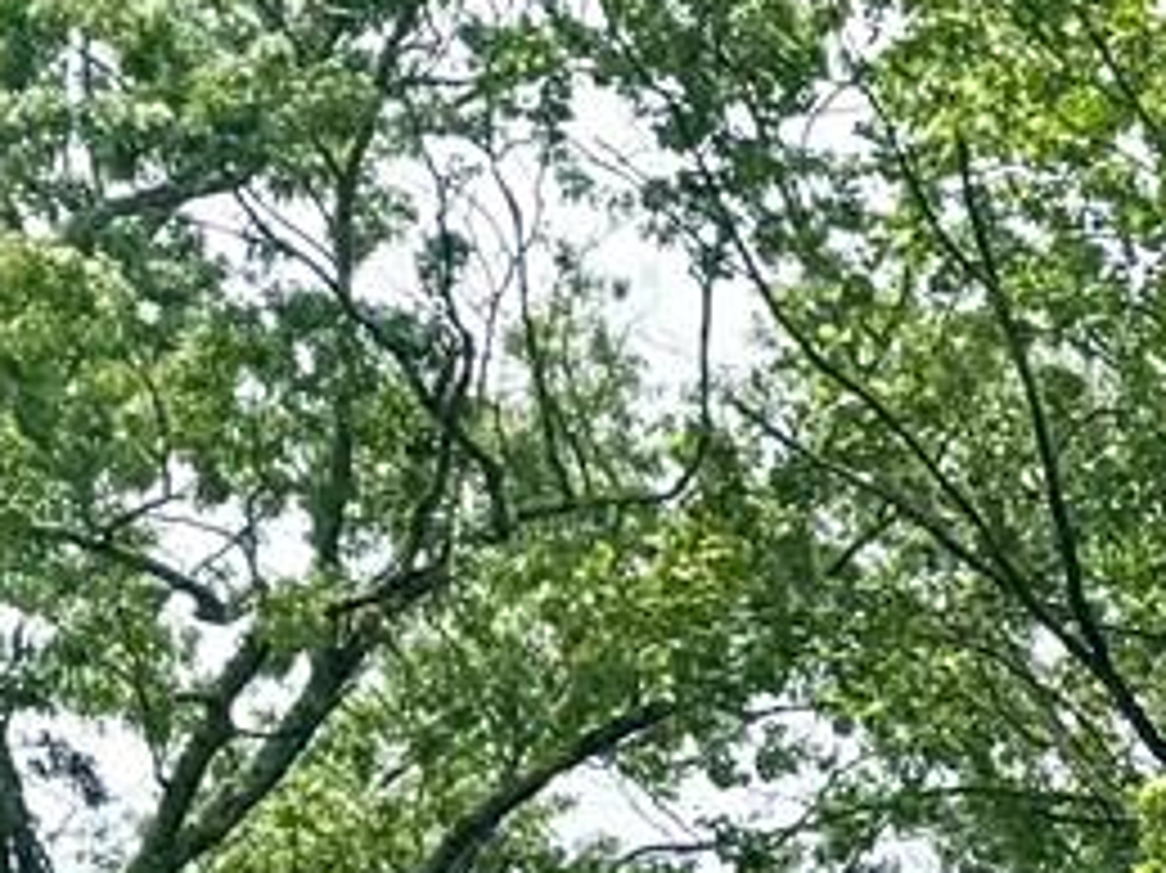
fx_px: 6397
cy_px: 2952
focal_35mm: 190
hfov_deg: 8.5
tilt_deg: +0.0
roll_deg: -0.8
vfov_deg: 6.8
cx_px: 3624
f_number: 1.78
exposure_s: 1/2110
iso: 80
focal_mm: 6.76
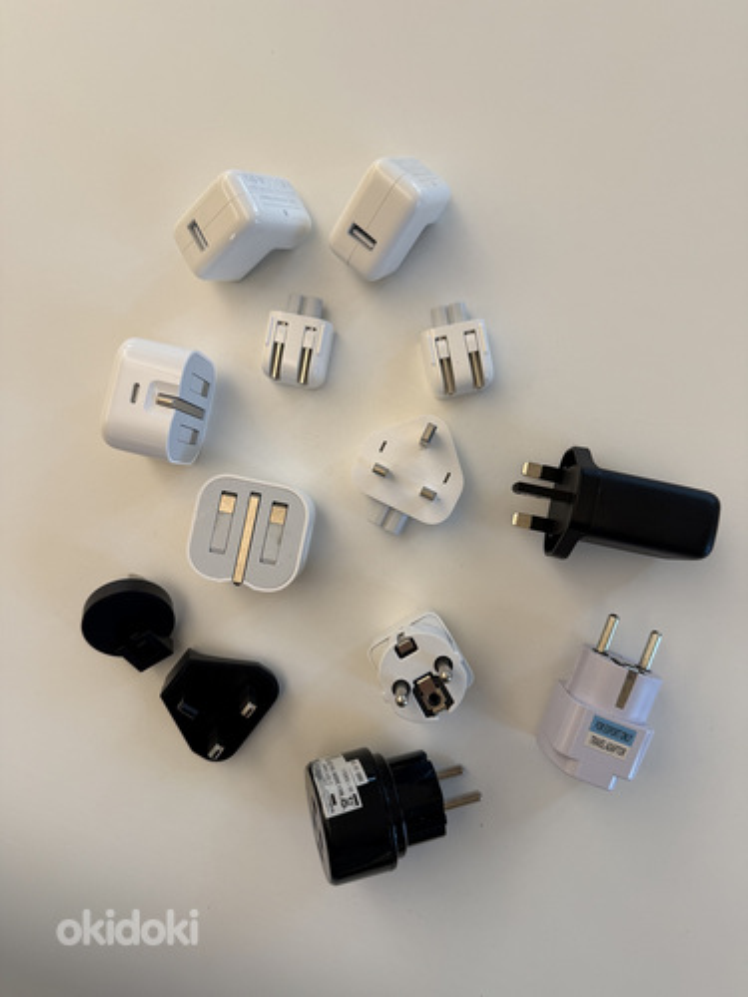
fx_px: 691
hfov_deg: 56.8
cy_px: 498
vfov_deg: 71.6
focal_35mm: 24
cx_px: 374
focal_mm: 6.76
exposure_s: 1/121
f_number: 1.78
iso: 100
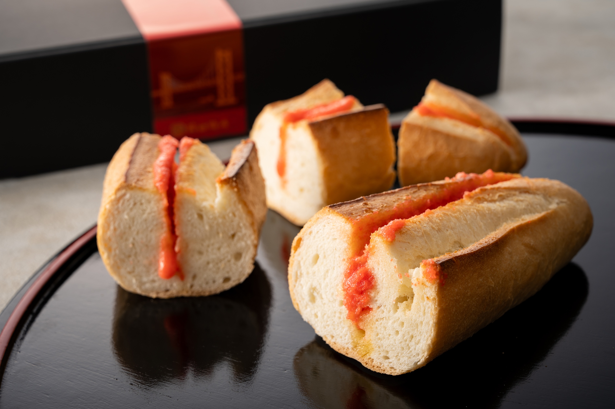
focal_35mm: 70
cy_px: 204
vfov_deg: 19.4
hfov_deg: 28.9
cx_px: 308
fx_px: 1195
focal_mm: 70
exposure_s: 1/160
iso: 100
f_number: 8
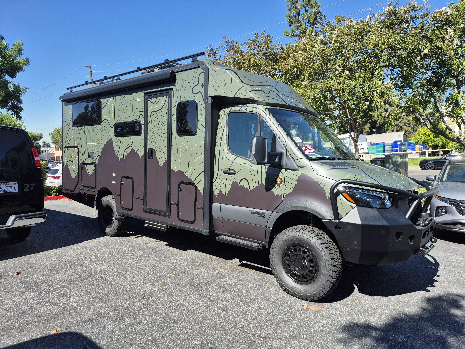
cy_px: 174
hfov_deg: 73.9
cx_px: 232
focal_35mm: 23
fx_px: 309
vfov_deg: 58.9
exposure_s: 1/970
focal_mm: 5.4
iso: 25
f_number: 1.8
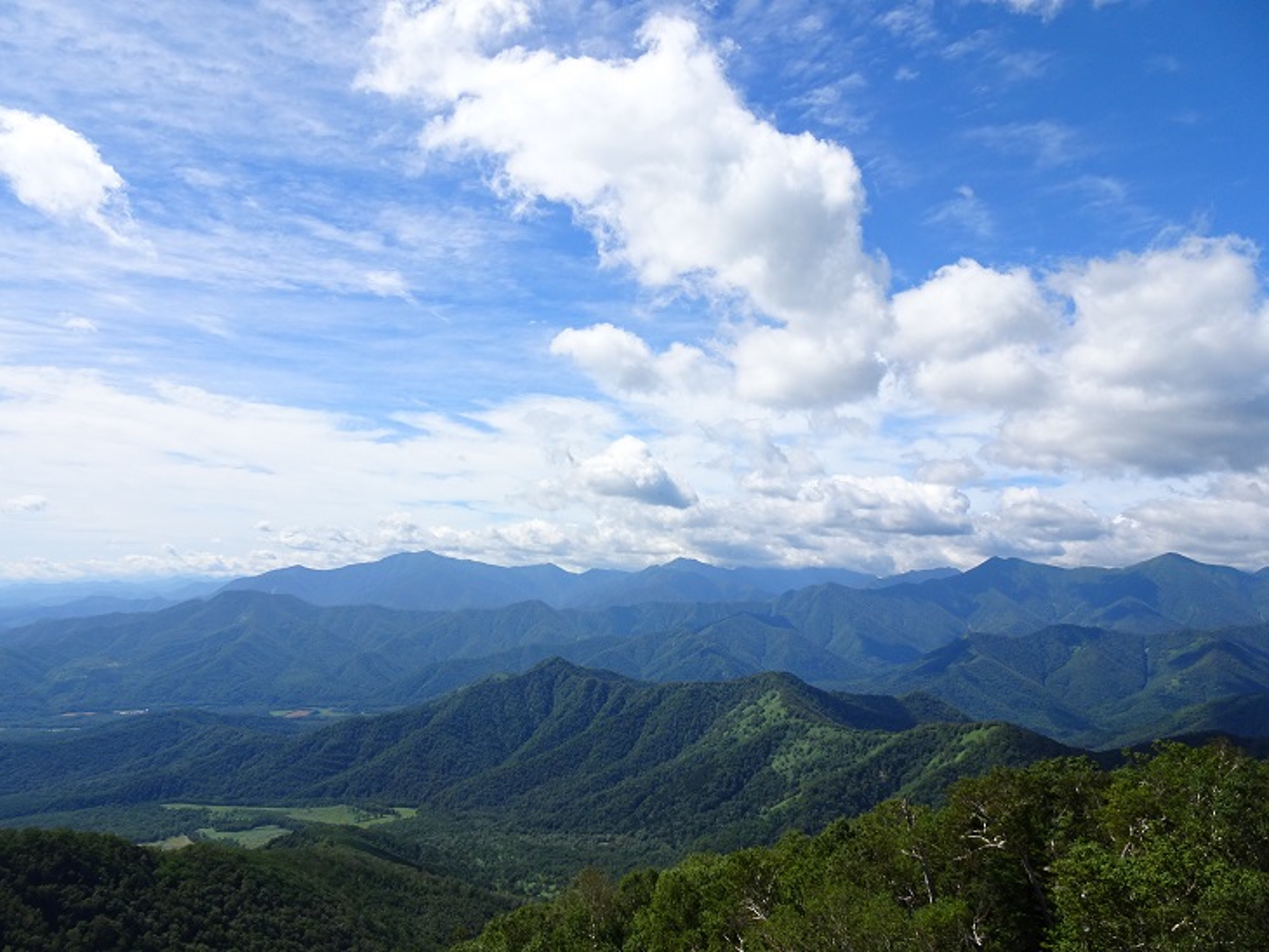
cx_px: 634
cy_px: 476
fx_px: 880
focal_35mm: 24
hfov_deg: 71.6
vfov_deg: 56.8
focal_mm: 4.1
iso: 80
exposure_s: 1/1000
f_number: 3.5
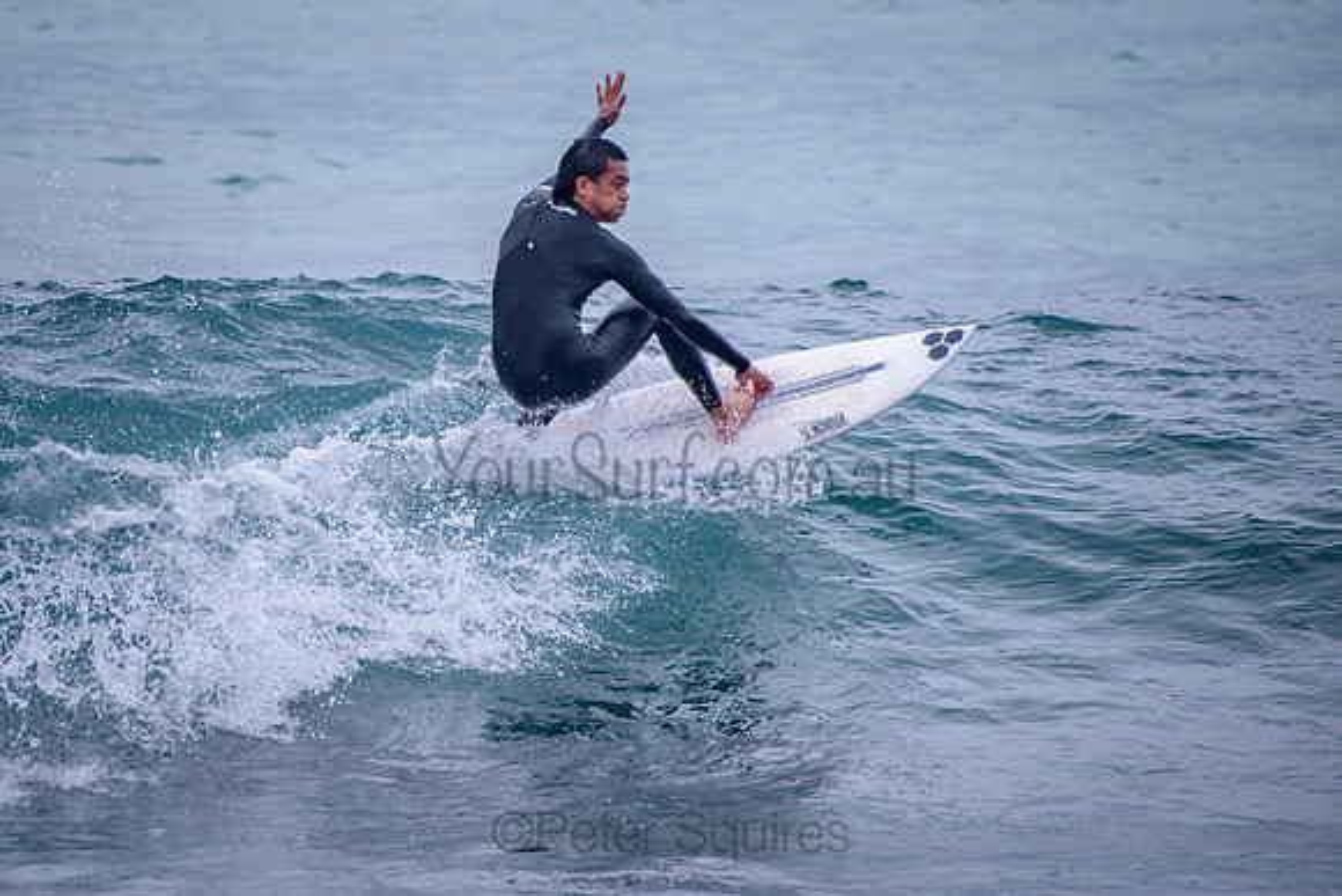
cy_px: 357
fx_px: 22857
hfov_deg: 3.4
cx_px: 519
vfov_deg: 2.2
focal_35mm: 613
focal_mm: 500
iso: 280
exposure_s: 1/2000
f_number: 5.6
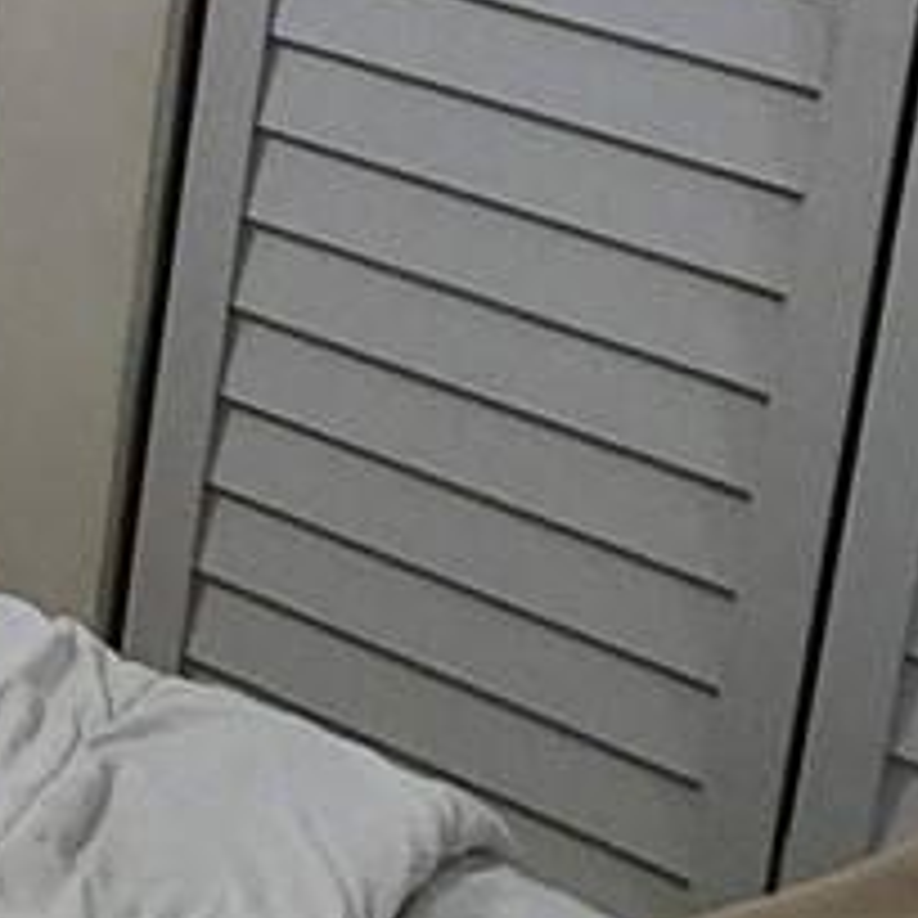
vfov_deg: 16.2
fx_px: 2700
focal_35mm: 90
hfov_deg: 11.8
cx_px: -1724
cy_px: -742
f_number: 2.2
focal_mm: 2.2
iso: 320
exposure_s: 1/60
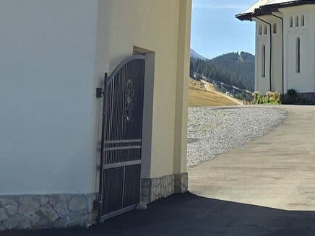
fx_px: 983
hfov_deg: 17.8
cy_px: -113
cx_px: 313
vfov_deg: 13.0
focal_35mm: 108
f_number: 1.7
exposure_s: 1/1215
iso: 12
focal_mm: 6.3
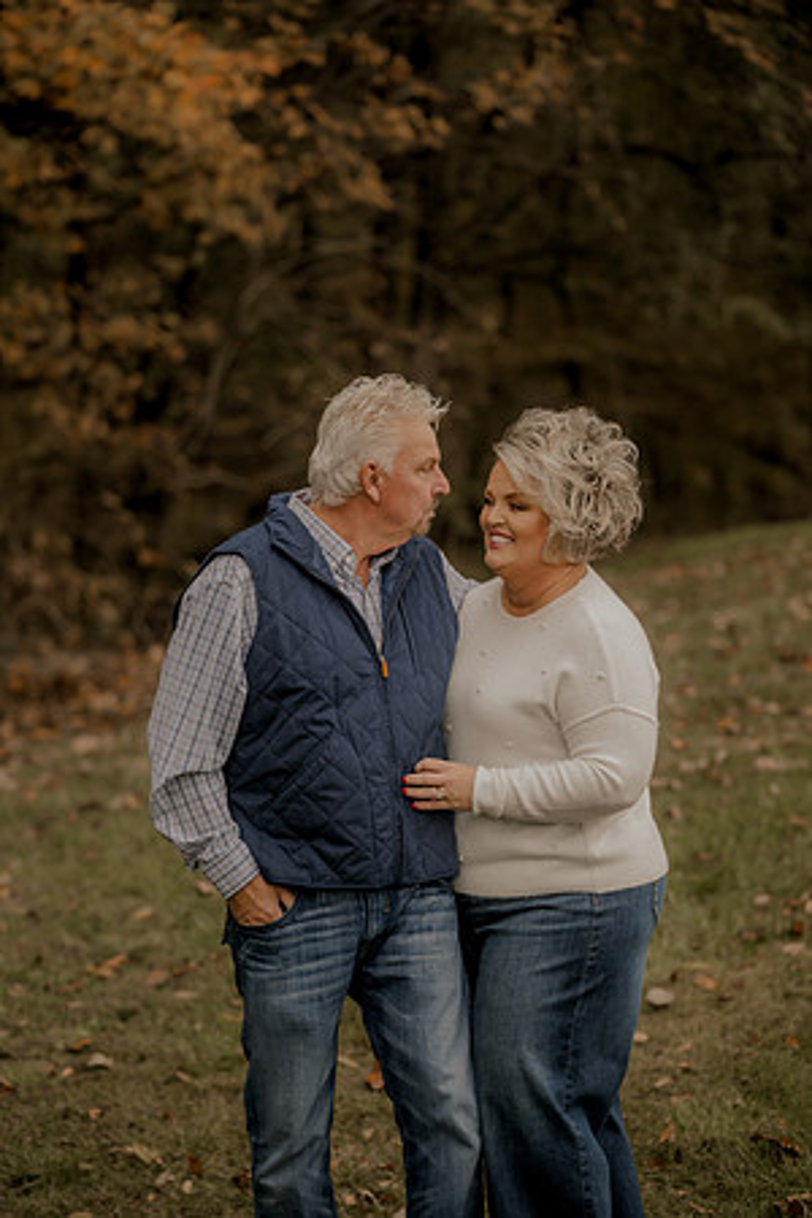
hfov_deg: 13.0
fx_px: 3552
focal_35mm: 105
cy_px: 609
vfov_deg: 19.5
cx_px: 406
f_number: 2.8
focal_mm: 105
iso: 250
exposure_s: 1/125
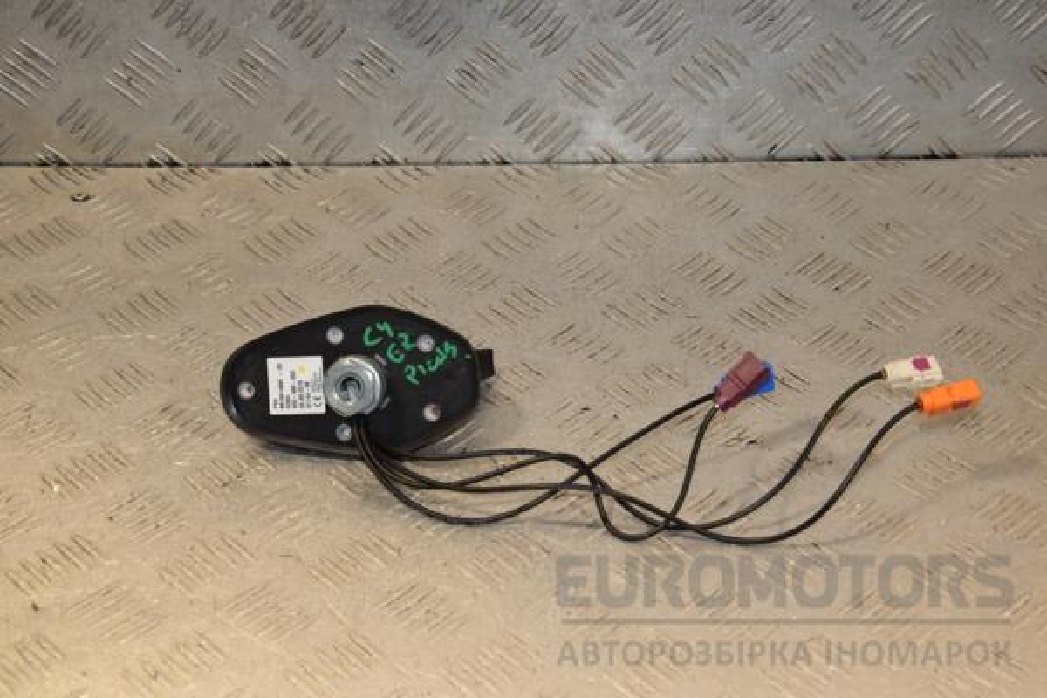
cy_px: 349
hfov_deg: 29.9
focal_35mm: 68
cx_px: 524
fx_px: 1963
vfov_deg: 20.2
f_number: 8
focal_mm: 45
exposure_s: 1/200
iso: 800
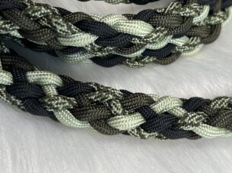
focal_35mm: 51
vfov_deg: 28.1
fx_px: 342
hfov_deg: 37.3
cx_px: 143
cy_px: 44
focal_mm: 5.1
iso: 50
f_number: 1.6
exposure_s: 1/121
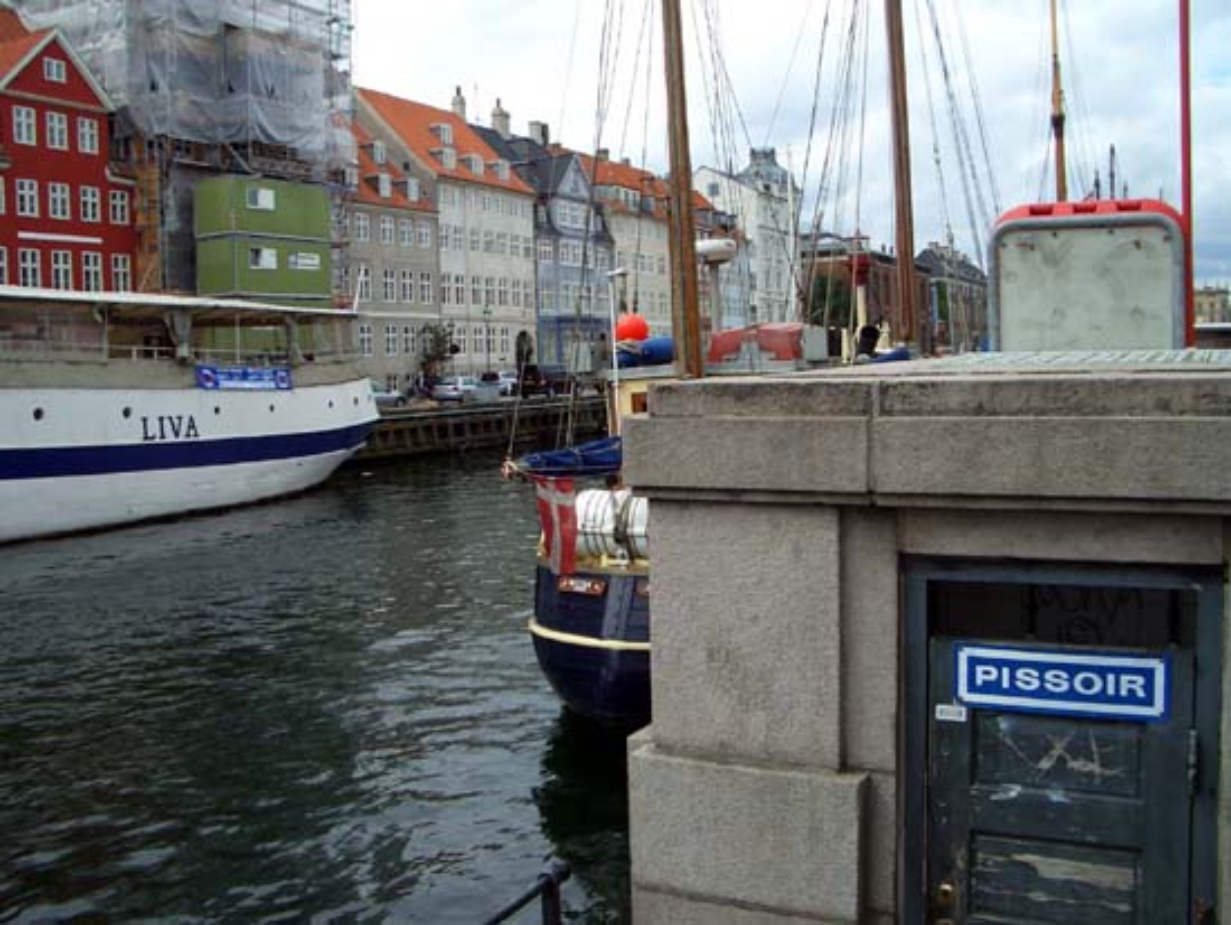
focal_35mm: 35
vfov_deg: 40.7
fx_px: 1245
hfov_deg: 52.6
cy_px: 462
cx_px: 616
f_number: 4.3
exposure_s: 1/400
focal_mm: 5.8
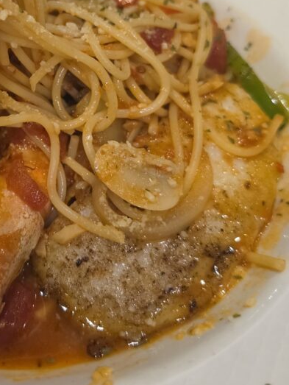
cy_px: 96
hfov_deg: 31.3
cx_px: 54
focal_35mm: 45
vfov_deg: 40.8
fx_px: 500
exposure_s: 1/100
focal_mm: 6.5
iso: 800
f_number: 1.4
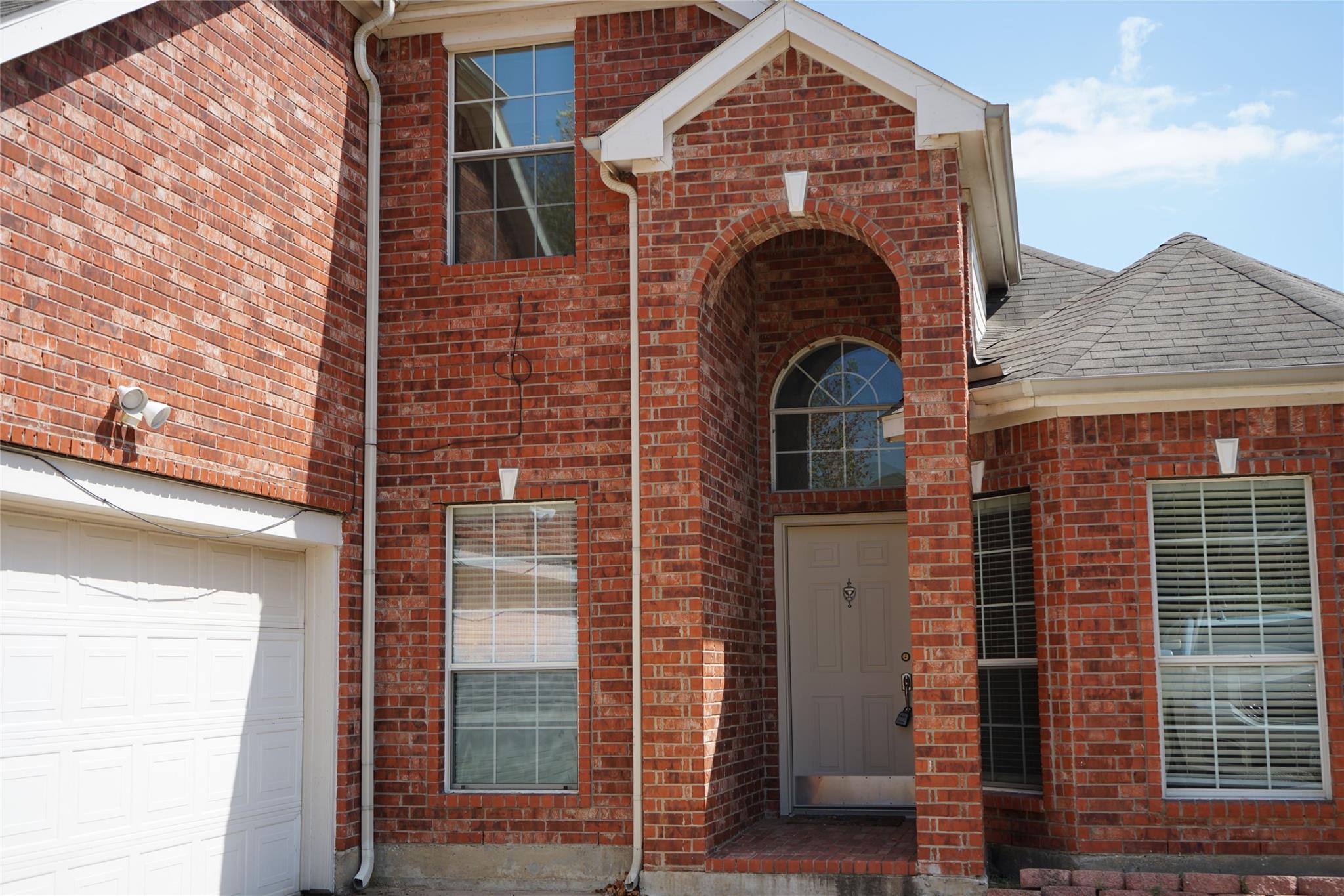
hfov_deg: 48.5
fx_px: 1493
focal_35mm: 40
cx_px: 672
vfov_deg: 33.4
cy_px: 448
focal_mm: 40
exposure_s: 1/250
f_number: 6.3
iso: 100
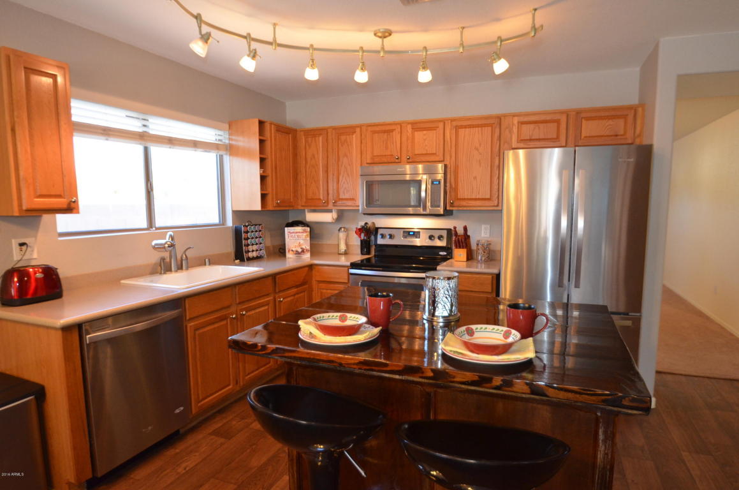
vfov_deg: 59.3
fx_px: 430
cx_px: 370
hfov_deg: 81.3
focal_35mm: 21
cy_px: 245
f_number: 3.8
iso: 1250
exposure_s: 1/60
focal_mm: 14
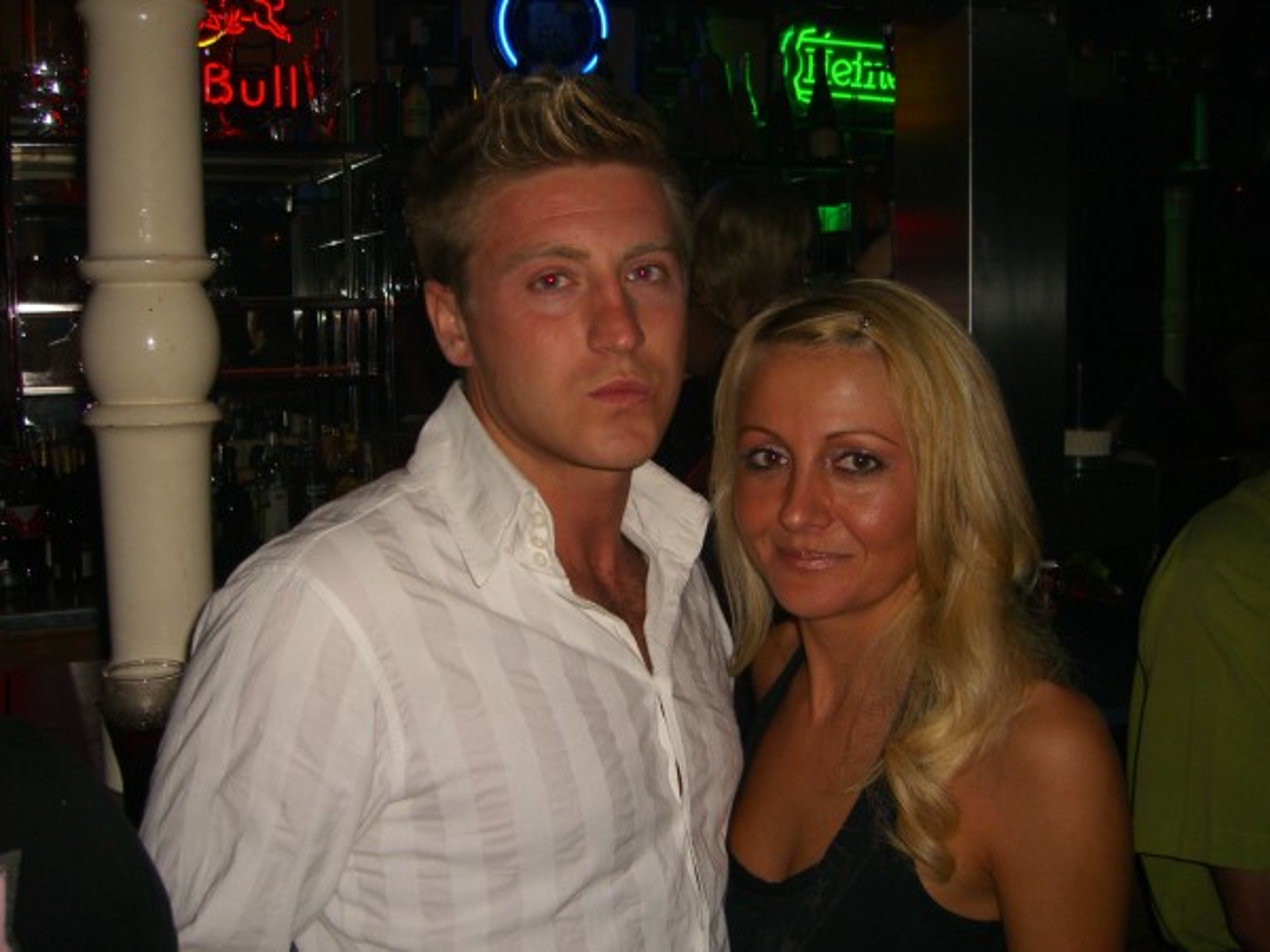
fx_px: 1394
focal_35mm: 38
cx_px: 635
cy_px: 476
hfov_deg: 49.0
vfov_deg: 37.7
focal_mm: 7.9
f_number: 2.8
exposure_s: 1/60
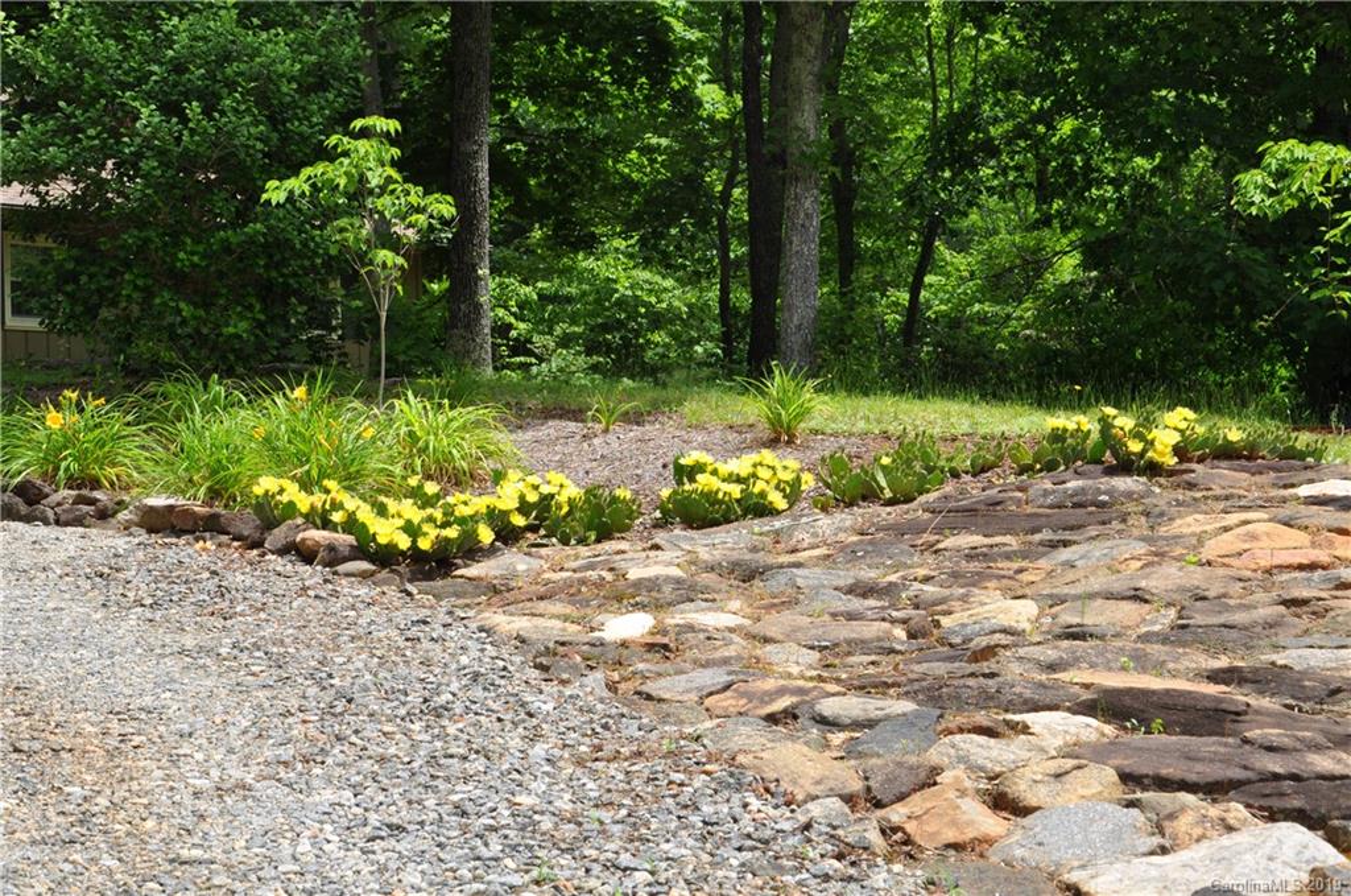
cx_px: 676
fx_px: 2810
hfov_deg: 27.0
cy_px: 448
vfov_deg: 18.1
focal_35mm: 75
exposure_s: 1/200
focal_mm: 50
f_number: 13
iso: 200
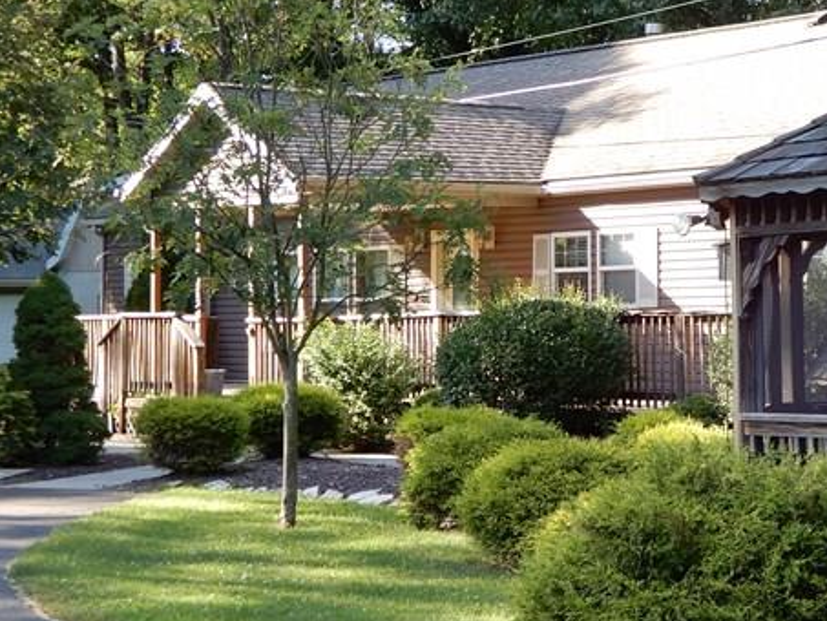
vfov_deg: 15.6
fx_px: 2270
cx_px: 774
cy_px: 287
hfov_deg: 20.2
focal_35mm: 95
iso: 80
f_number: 4
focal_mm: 7.5
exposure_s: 1/80
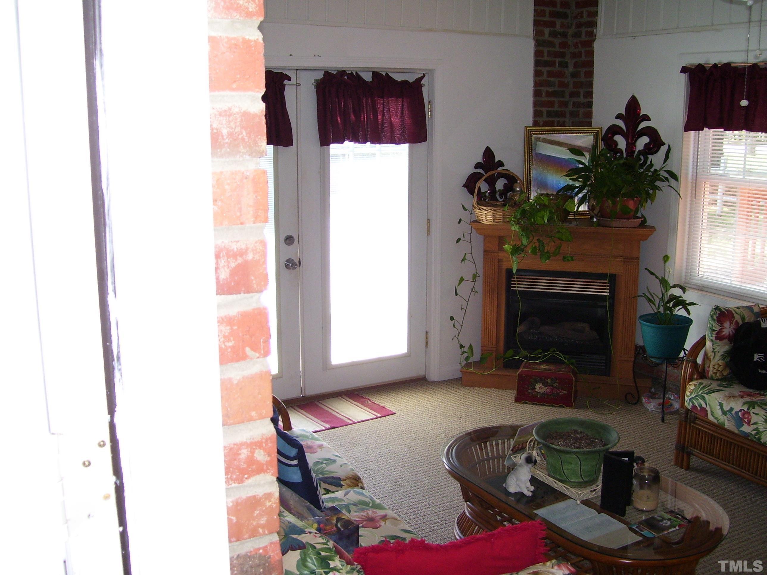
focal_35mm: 37
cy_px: 288
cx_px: 384
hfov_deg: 50.1
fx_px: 820
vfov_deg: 38.7
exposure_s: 1/60
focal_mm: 6
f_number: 2.7
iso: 125
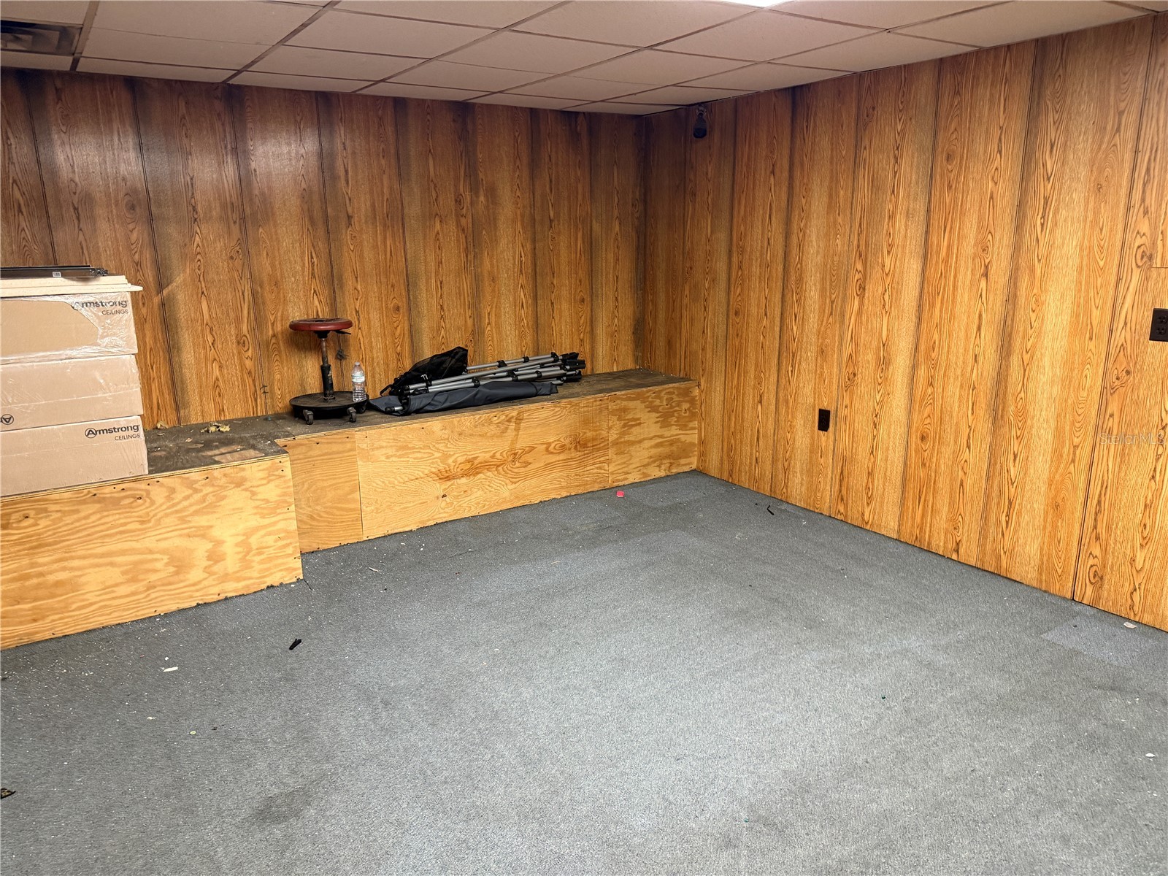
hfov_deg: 71.6
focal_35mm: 24
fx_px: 810
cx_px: 584
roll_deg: +0.8
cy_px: 438
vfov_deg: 56.8
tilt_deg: -14.7
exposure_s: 1/60
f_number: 1.78
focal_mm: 6.76
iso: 320
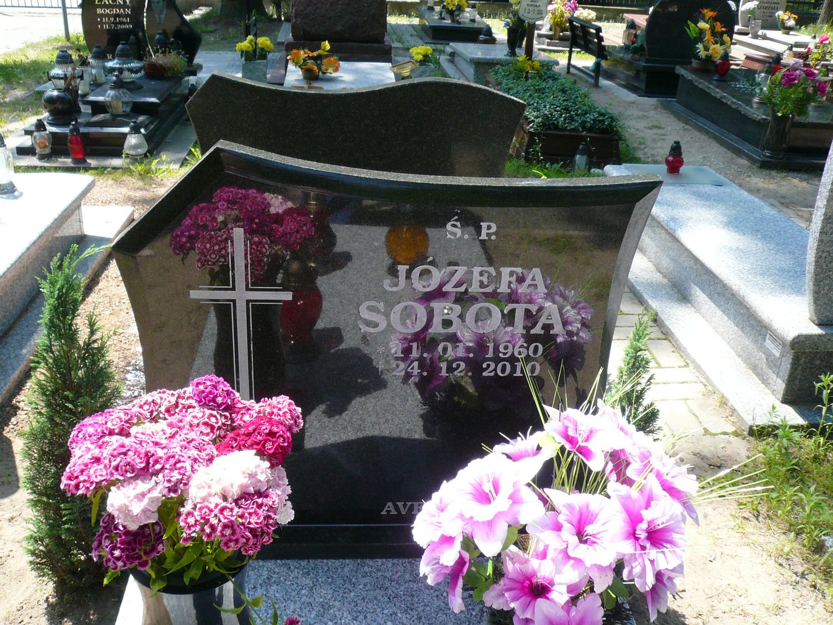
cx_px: 416
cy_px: 312
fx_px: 818
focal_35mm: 34
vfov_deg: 41.8
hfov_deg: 54.0
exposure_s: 1/400
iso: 100
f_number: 2.8
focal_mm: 4.6
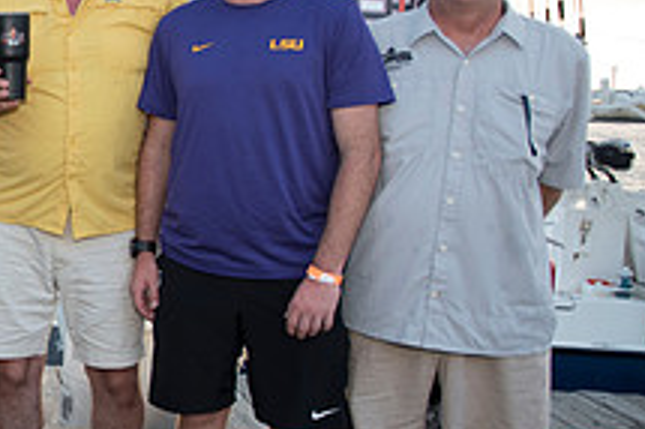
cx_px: -147
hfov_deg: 30.7
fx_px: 967
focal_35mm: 54
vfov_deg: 25.0
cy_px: 184
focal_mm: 20
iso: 250
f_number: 2.8
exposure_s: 1/320
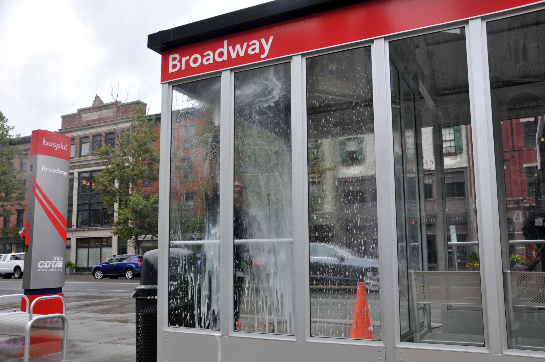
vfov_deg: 39.9
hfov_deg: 57.3
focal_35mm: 33
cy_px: 181
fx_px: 499
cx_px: 272
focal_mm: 22
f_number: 5
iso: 400
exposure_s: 1/320
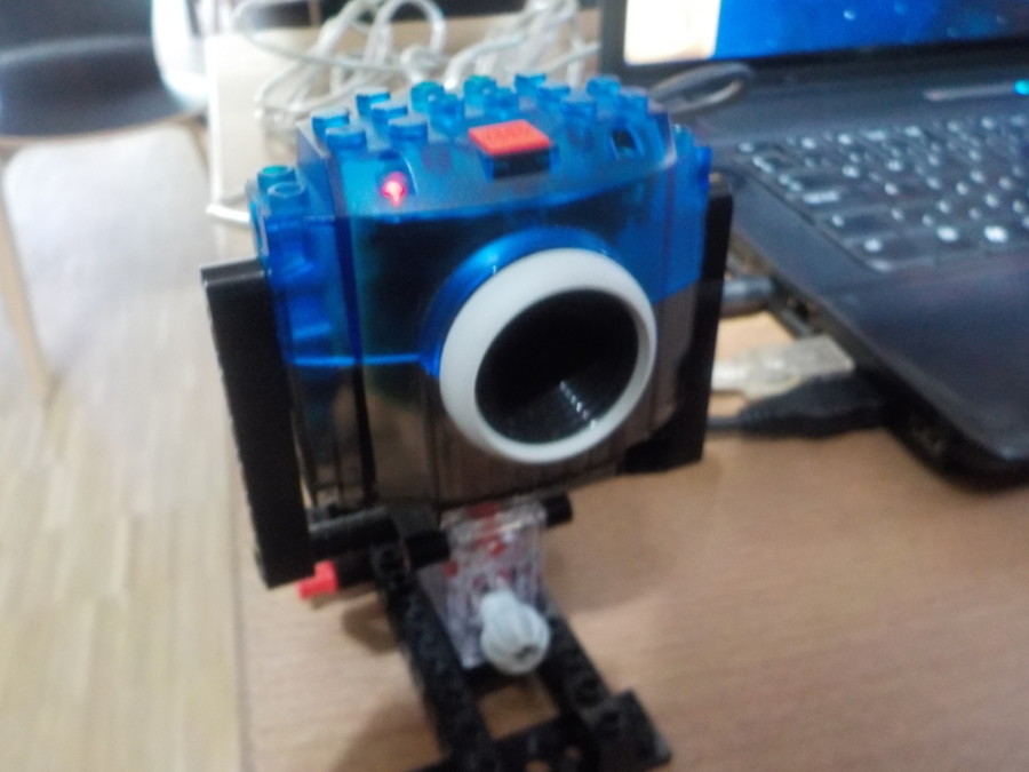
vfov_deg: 46.8
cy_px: 386
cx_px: 514
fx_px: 892
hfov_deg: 60.0
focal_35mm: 30
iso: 720
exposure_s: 1/8
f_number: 3.3
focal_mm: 4.1
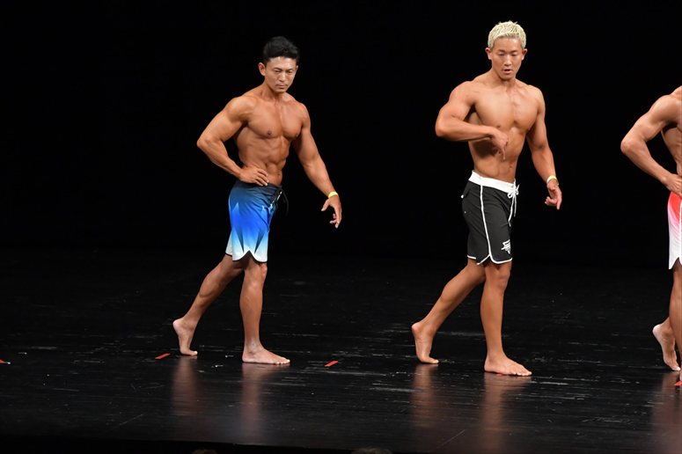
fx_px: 4545
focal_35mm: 240
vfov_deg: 5.7
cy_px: 227
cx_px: 341
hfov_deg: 8.6
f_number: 5.6
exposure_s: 1/400
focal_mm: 160
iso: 3200
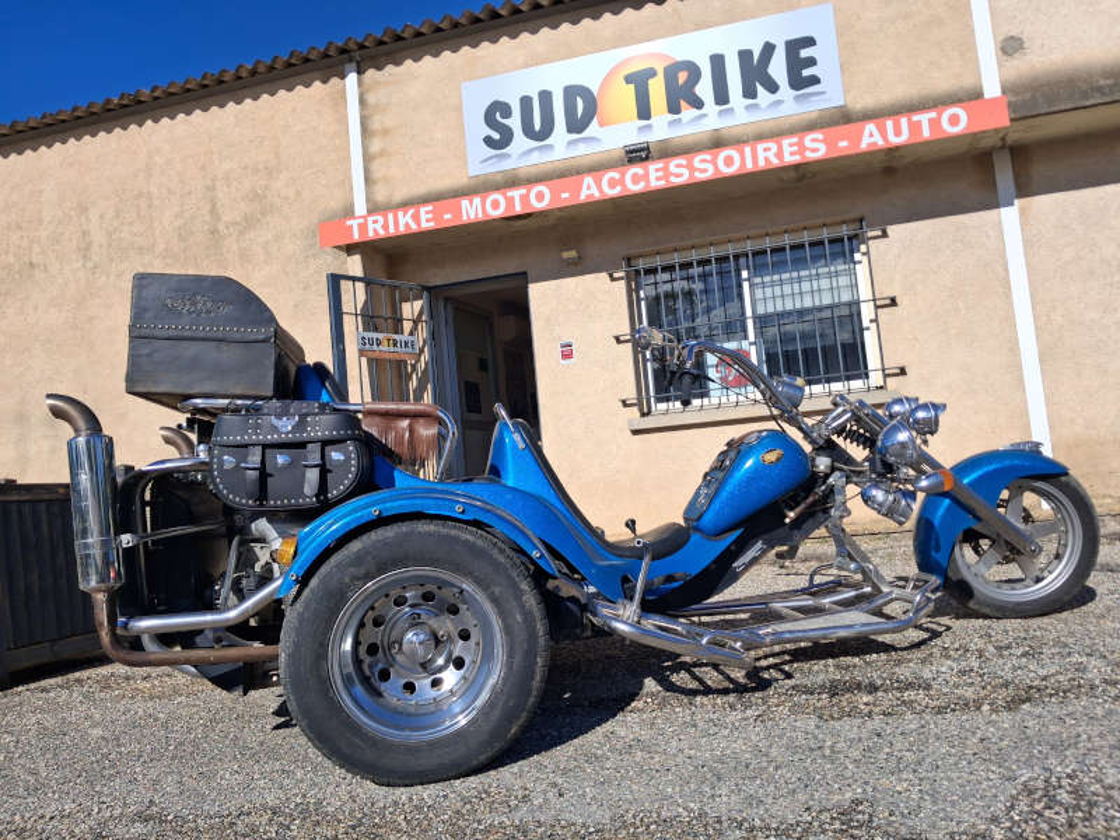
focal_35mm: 27
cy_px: 420
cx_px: 560
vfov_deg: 51.4
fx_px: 874
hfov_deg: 65.3
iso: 25
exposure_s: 1/1115
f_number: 1.8
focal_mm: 4
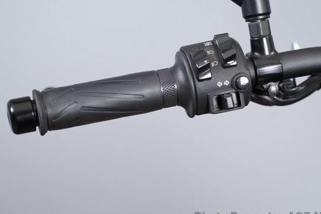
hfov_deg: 15.8
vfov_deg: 10.6
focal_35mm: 130
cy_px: 96
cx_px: 163
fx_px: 1159
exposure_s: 1/100
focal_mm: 105
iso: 1600
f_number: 4
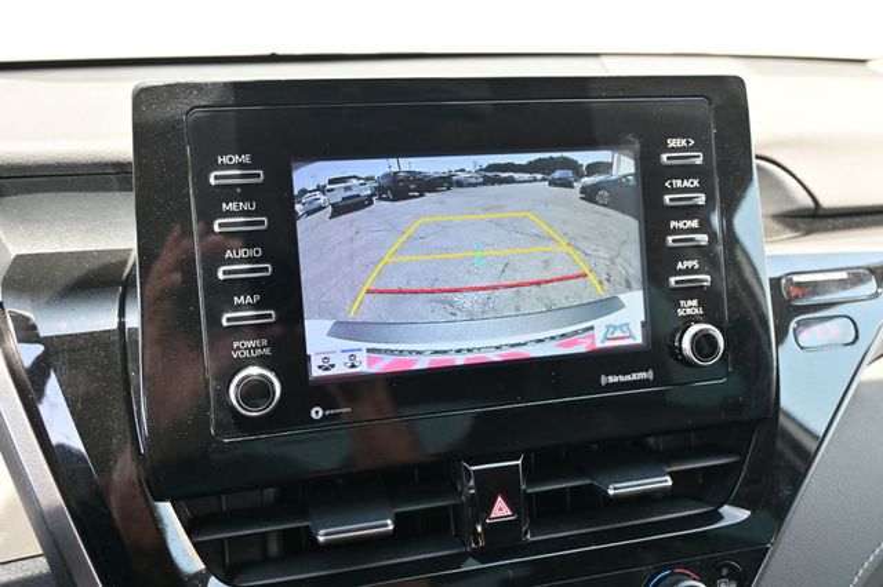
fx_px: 735
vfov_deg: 43.6
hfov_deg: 62.0
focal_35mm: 30
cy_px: 294
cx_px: 442
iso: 400
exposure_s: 1/125
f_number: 3.8
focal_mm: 20
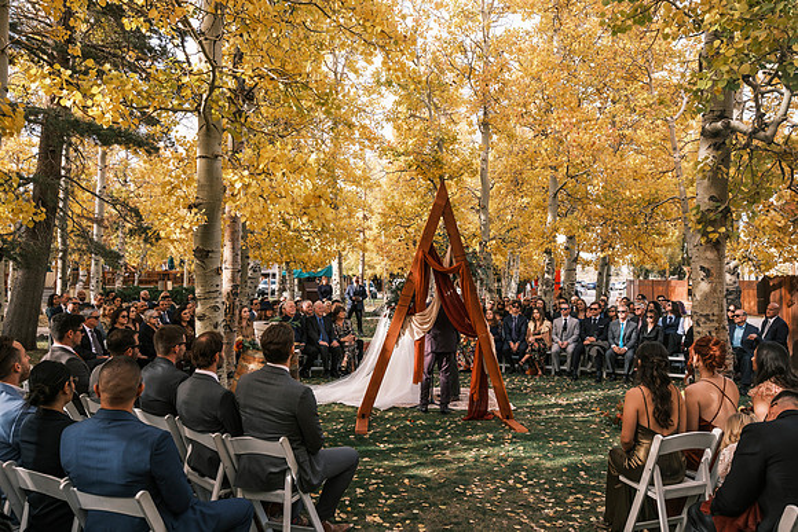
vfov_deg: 48.0
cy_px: 266
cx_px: 399
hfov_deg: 67.4
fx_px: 599
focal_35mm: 27
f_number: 5.6
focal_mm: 18
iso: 160
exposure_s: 1/250
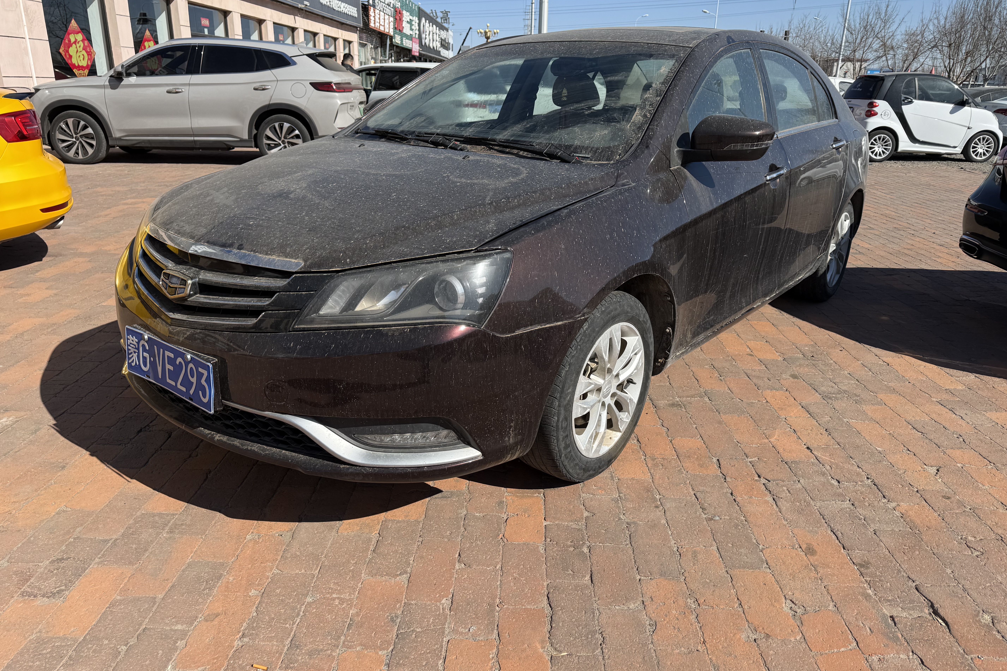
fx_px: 699
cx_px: 504
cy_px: 328
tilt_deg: -17.8
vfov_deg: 51.3
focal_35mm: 25
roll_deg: -0.5
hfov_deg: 71.5
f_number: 1.78
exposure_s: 1/4673
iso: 80
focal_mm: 6.76
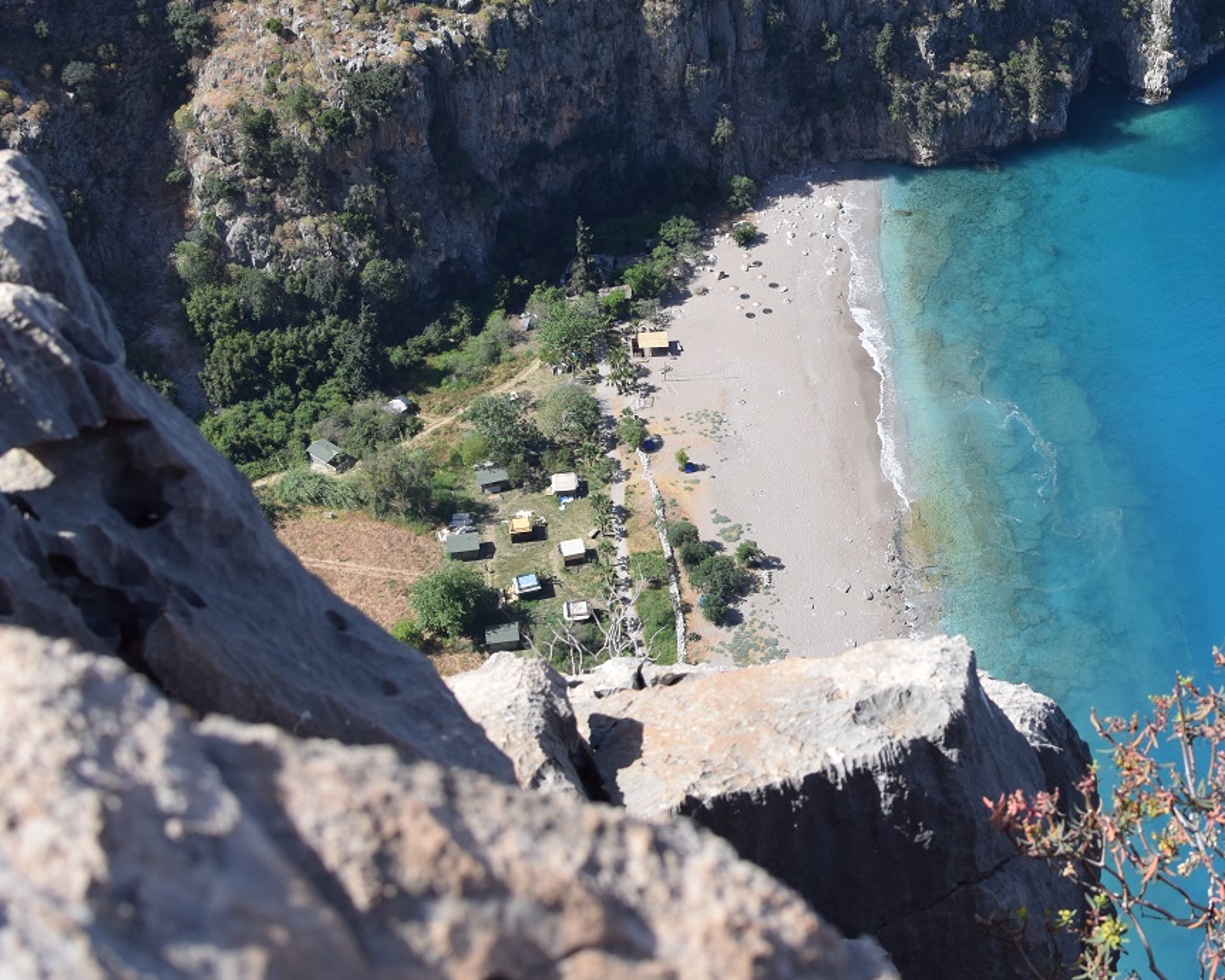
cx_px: 1012
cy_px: 282
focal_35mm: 86
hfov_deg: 21.9
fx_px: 3112
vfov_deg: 17.8
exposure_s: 1/1600
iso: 400
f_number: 5
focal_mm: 35
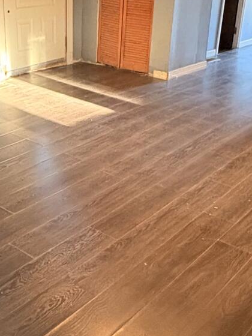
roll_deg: -1.0
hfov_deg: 29.0
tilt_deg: -24.6
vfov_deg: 38.2
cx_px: 95
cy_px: 162
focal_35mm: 50
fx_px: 485
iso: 1000
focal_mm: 2.22
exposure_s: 1/60
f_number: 2.2
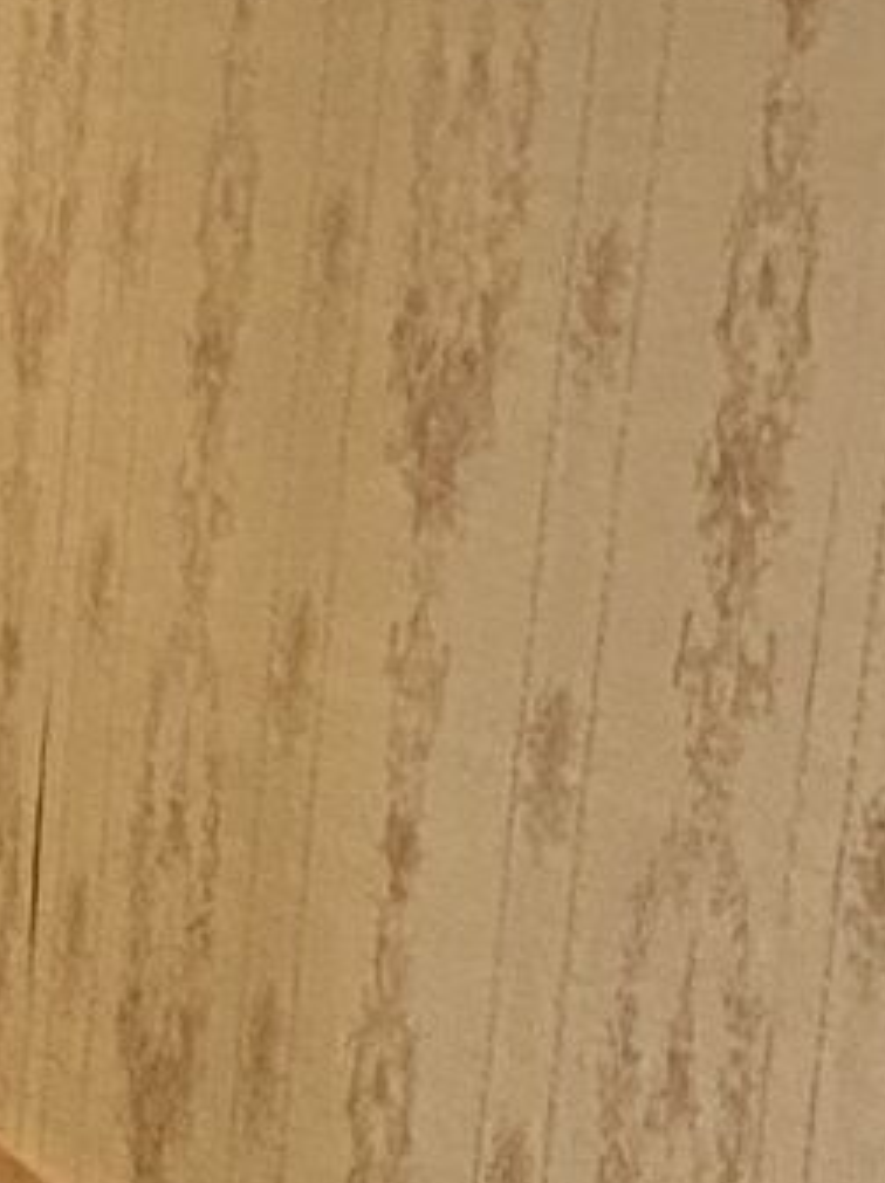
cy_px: 2306
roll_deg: +1.3
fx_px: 6079
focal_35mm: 178
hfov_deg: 7.6
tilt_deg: -20.4
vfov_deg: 10.3
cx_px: -1391
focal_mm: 4.25
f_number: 1.8
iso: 500
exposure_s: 1/30
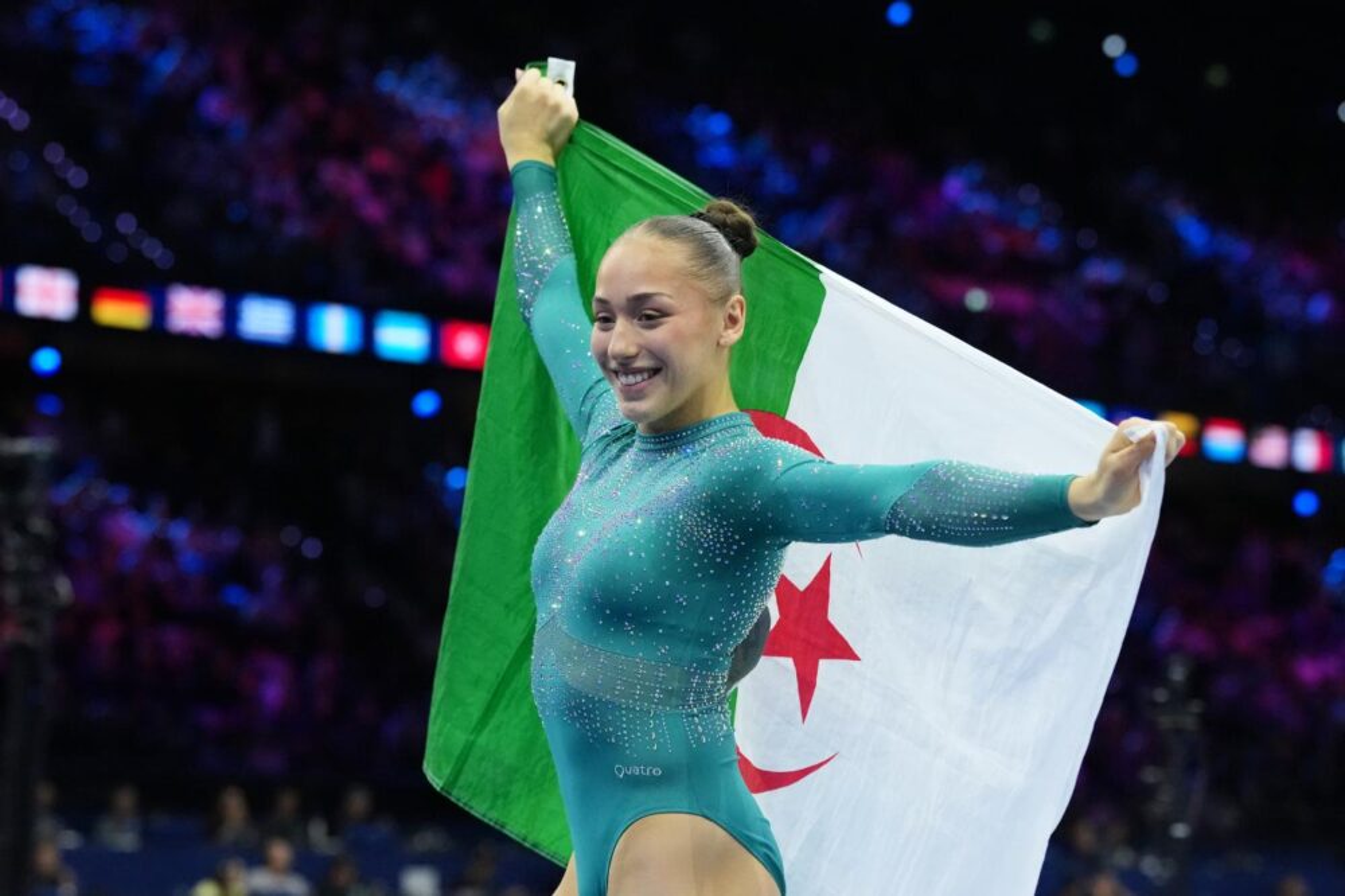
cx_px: 672
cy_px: 448
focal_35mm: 97
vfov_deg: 14.1
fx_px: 3623
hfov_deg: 21.0
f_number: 2.5
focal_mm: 65
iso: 5000
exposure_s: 1/1600
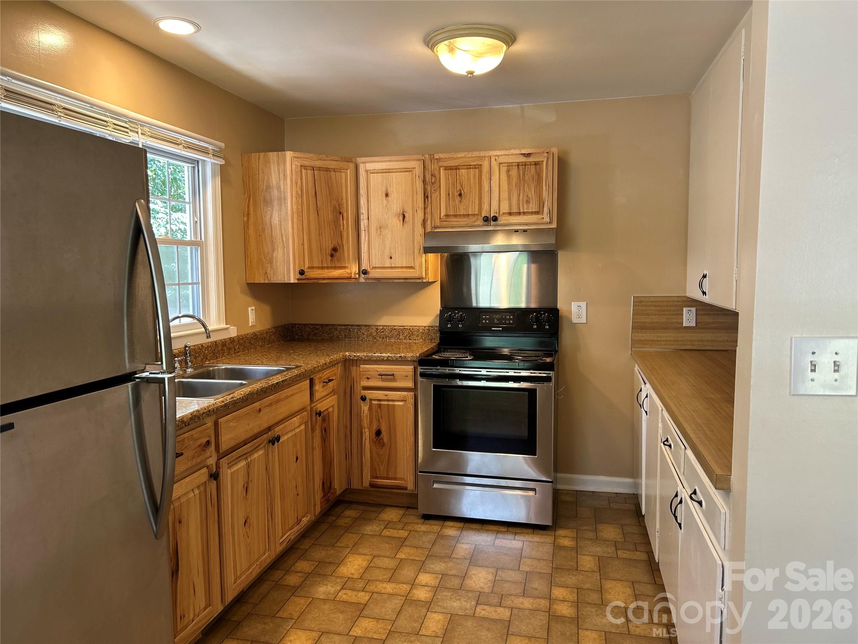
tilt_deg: -4.9
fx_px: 644
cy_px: 322
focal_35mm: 26
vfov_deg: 53.1
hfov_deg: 67.3
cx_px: 429
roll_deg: +0.5
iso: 80
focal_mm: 5.7
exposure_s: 1/60
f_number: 1.5
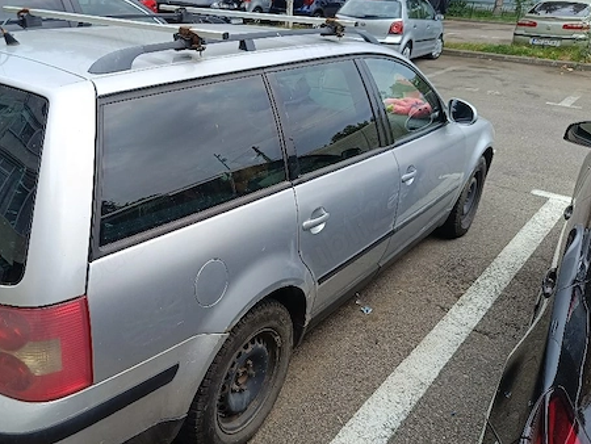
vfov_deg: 44.2
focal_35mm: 32
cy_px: 230
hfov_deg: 56.0
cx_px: 214
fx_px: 547
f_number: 1.88
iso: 53
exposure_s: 1/270
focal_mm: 5.59
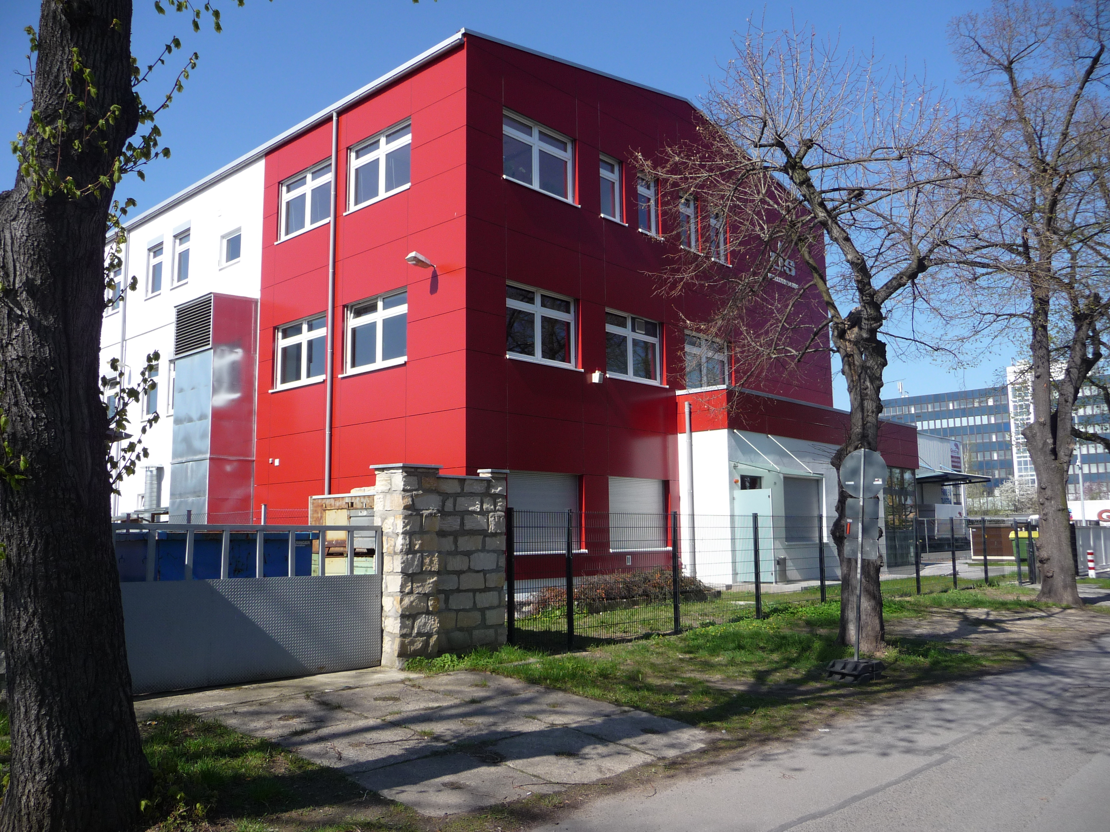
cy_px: 416
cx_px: 555
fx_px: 898
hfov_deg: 63.4
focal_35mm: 28
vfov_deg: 49.7
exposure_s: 1/800
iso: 100
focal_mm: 4.7
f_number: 3.3
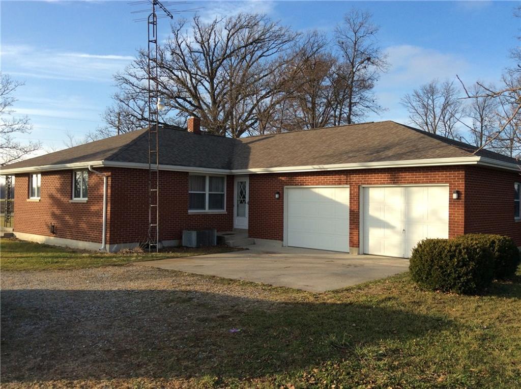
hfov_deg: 55.4
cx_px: 260
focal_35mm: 33
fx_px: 496
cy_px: 194
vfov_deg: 42.8
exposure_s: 1/752
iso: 32
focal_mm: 3.3
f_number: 2.4
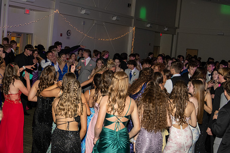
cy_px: 72
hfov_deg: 35.5
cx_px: 107
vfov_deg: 24.1
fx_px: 360
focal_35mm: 56
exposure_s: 1/160
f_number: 4
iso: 500
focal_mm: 31
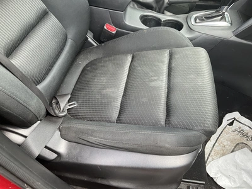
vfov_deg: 48.2
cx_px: 126
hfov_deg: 61.7
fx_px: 211
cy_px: 94
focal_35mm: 29
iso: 32
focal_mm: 3
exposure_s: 1/122
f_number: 1.8
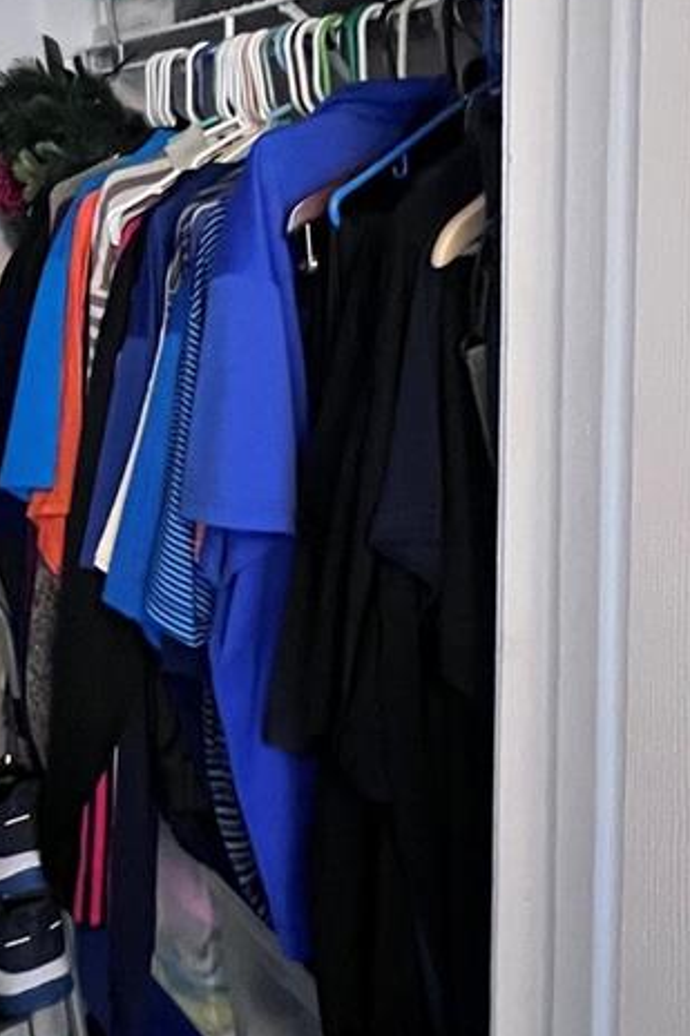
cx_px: 183
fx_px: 1007
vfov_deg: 52.3
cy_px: 270
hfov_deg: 37.0
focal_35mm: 35
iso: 1000
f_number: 1.8
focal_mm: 1.57
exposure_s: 1/30
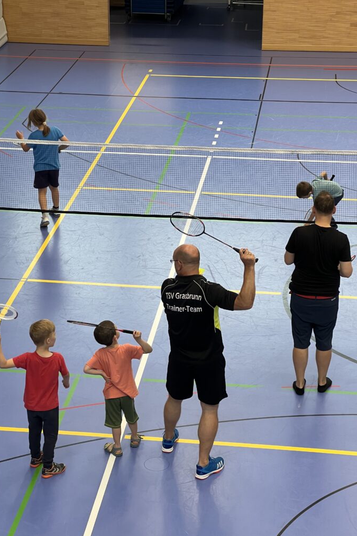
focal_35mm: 81
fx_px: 1204
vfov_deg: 25.1
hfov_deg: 16.9
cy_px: 268
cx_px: 154
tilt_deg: -22.7
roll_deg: +0.4
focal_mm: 9
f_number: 2.8
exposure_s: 1/99
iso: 160
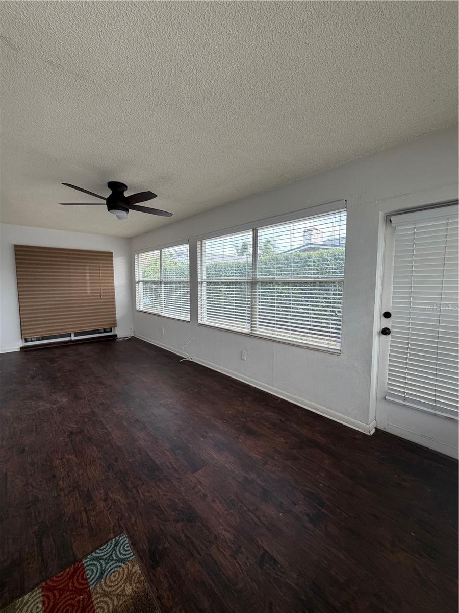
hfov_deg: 85.7
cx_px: 230
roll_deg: -0.6
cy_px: 306
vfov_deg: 102.1
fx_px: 248
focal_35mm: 14
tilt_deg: -4.6
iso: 100
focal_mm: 2.22
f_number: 2.2
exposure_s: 1/121
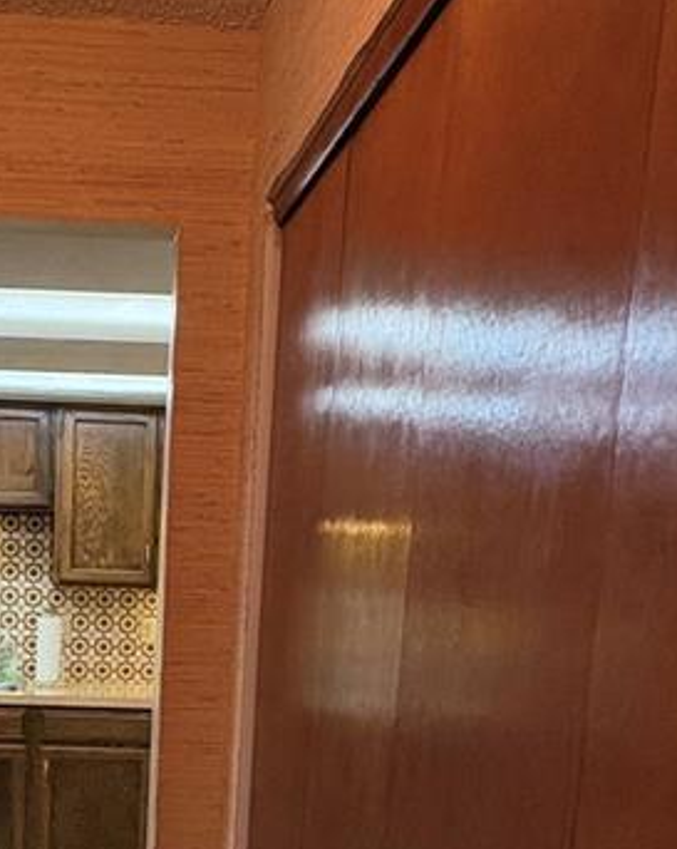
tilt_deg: -8.7
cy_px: 767
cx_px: 109
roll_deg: -2.1
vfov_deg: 36.4
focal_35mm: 48
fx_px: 1204
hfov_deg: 30.4
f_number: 2.2
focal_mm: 2.22
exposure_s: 1/120
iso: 320
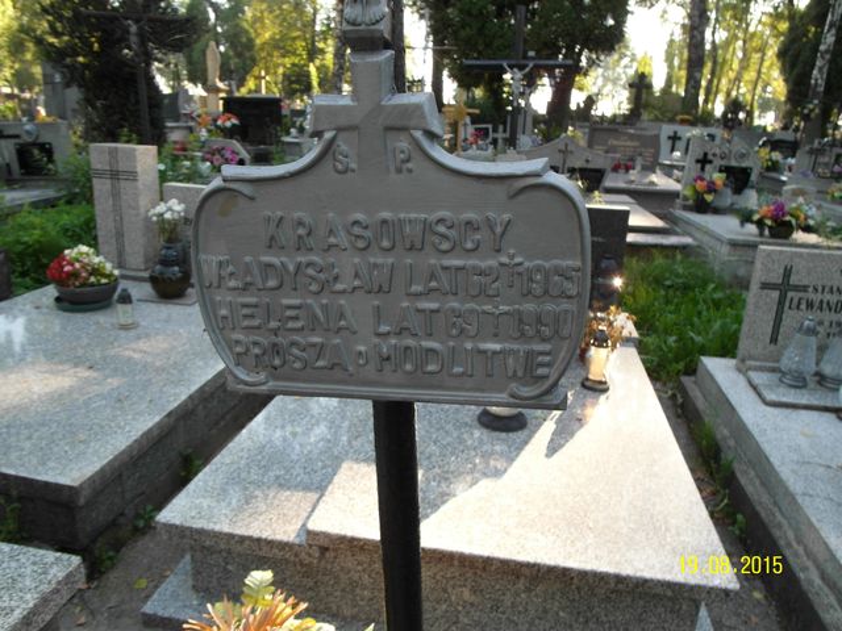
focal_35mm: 24
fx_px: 584
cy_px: 316
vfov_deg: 56.8
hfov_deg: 71.6
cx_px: 421
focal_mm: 5.2
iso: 100
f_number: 3.4
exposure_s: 1/90
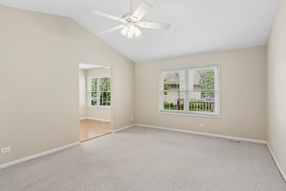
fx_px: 143
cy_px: 96
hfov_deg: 90.0
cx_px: 143
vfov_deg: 67.4
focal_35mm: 18
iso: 250
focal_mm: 12
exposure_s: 1/13
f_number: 8
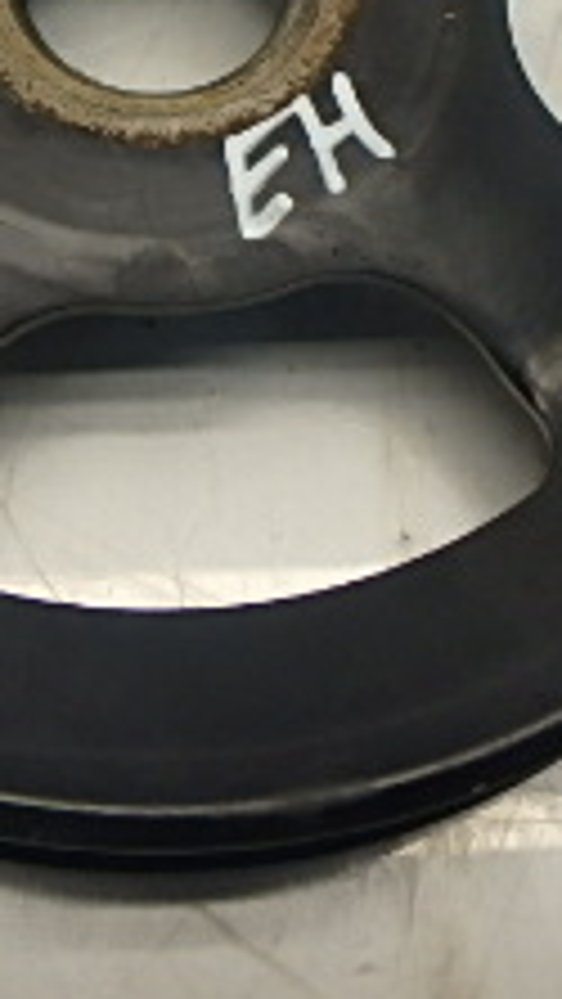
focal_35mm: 66
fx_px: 1747
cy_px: 4
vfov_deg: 29.8
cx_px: 144
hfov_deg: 18.2
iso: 200
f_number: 3.5
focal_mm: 3.7
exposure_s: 1/60
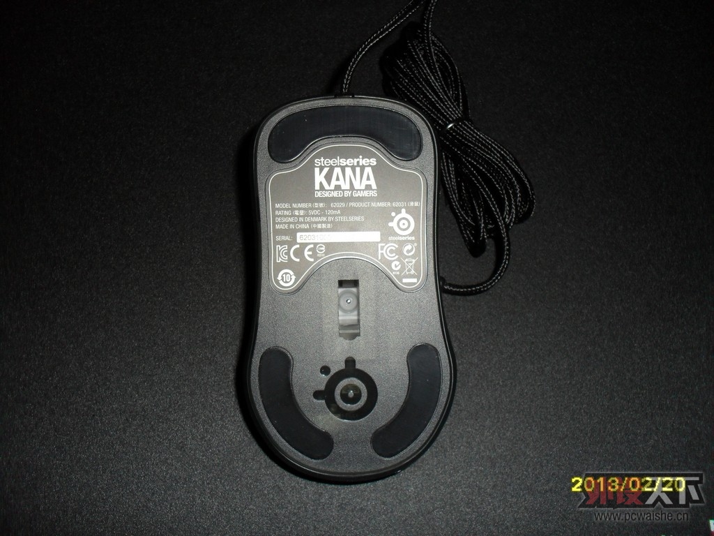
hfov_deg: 52.6
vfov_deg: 40.7
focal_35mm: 35
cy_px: 268
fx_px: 722
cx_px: 357
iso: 200
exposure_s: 1/45
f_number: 3.2
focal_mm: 6.3
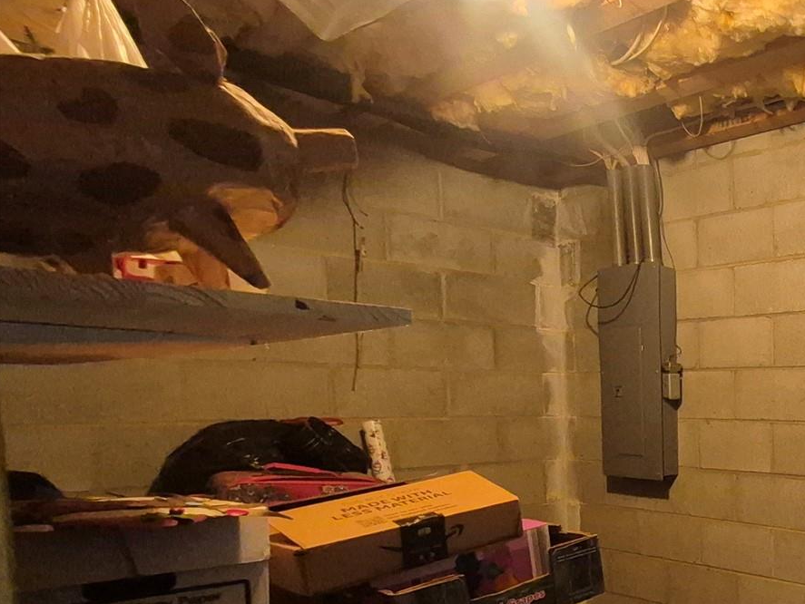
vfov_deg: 45.4
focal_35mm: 30
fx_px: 698
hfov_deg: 43.3
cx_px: 924
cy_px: 445
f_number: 2.2
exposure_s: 1/60
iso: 1250
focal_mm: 1.74
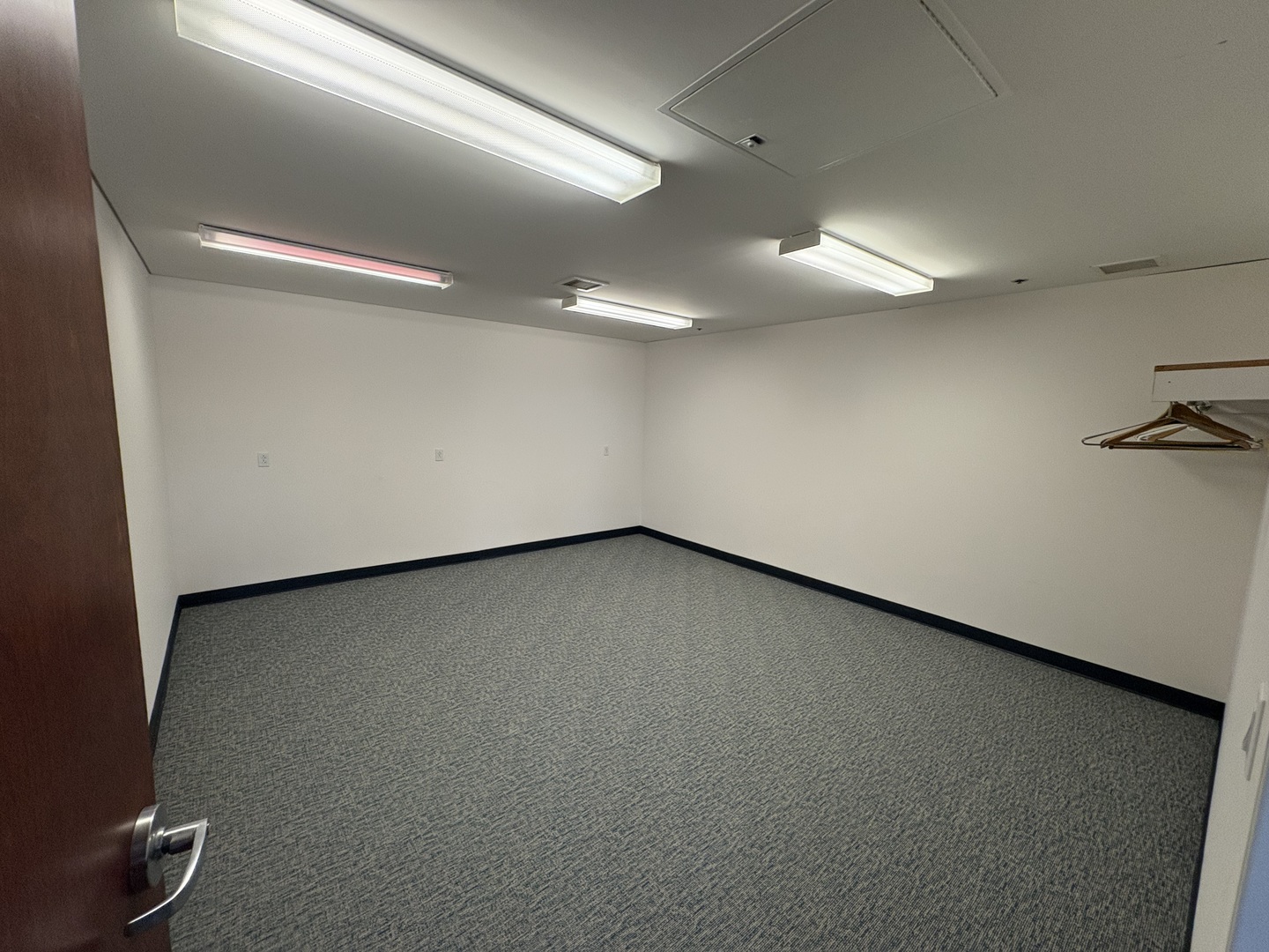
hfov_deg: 102.1
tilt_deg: -7.5
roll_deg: -0.6
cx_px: 634
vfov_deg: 85.7
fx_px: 513
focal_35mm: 14
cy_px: 476
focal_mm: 2.22
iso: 320
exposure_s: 1/120
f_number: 2.2
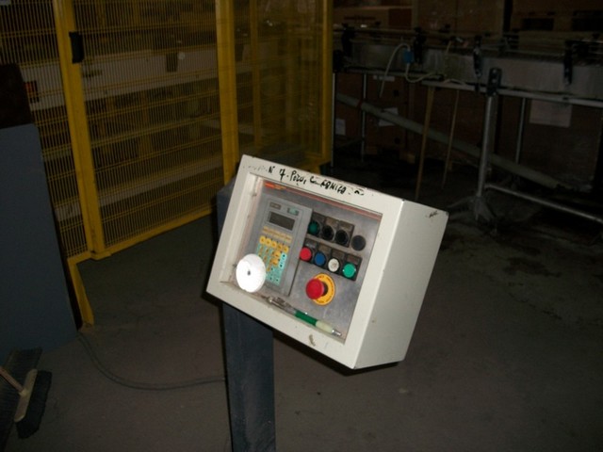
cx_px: 302
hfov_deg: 56.8
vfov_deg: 44.2
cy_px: 226
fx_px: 557
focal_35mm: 32
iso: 80
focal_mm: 5.7
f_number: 2.9
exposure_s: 1/30
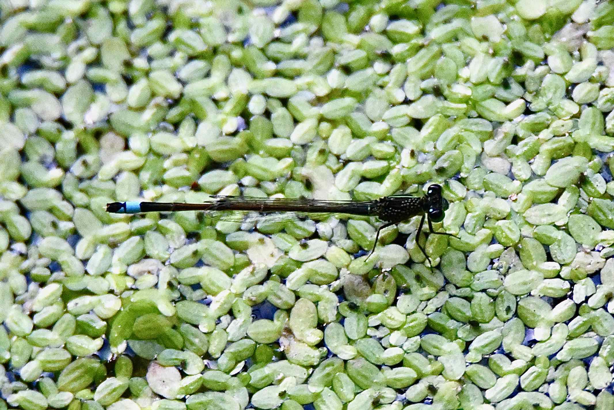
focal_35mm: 600
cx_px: 307
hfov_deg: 3.4
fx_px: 10237
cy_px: 205
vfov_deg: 2.3
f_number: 6.3
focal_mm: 600
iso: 5000
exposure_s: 1/1000
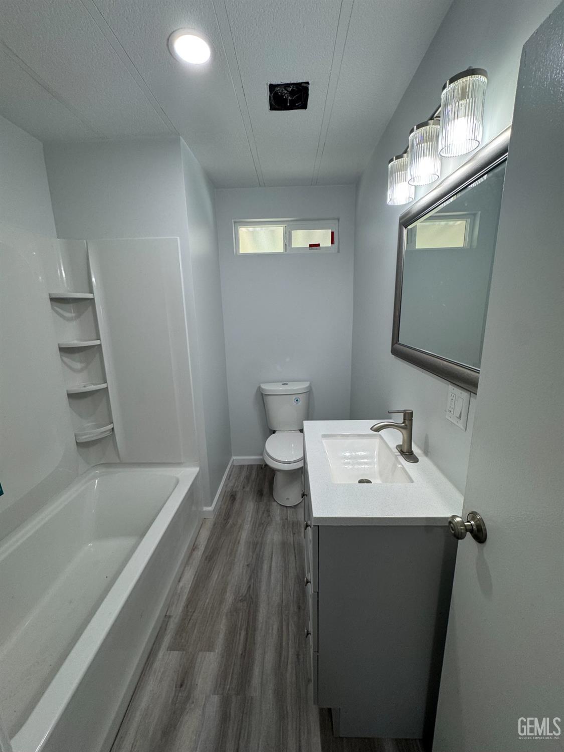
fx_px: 304
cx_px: 282
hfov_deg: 85.7
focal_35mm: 14
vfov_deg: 102.1
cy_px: 376
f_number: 2.2
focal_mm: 2.22
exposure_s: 1/120
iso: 100
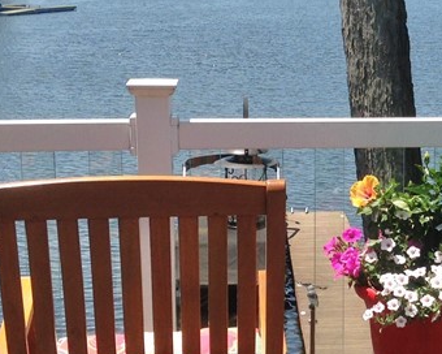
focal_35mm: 97
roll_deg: -1.0
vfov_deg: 15.9
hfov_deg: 19.3
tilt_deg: -11.9
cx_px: 429
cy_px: 182
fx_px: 1269
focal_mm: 4.12
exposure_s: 1/1323
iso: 50
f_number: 2.4
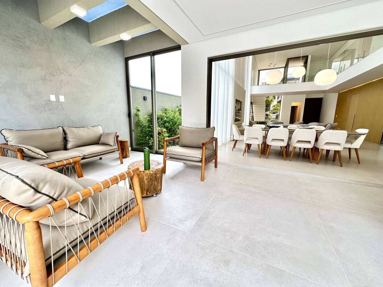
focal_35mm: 14
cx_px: 192
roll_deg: -0.1
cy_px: 144
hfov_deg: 102.1
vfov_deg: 85.7
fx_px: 155
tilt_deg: -9.7
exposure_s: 1/120
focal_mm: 2.22
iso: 80
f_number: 2.2
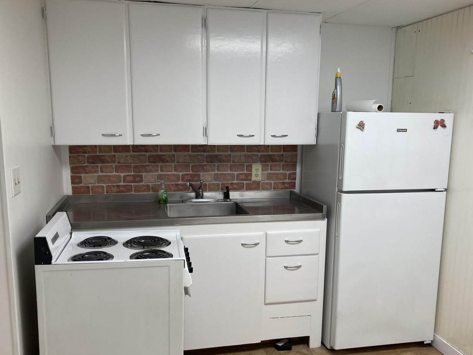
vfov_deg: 42.9
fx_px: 451
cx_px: 247
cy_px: 197
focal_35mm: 33
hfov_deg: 55.3
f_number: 1.8
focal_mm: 3.99
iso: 50
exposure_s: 1/60
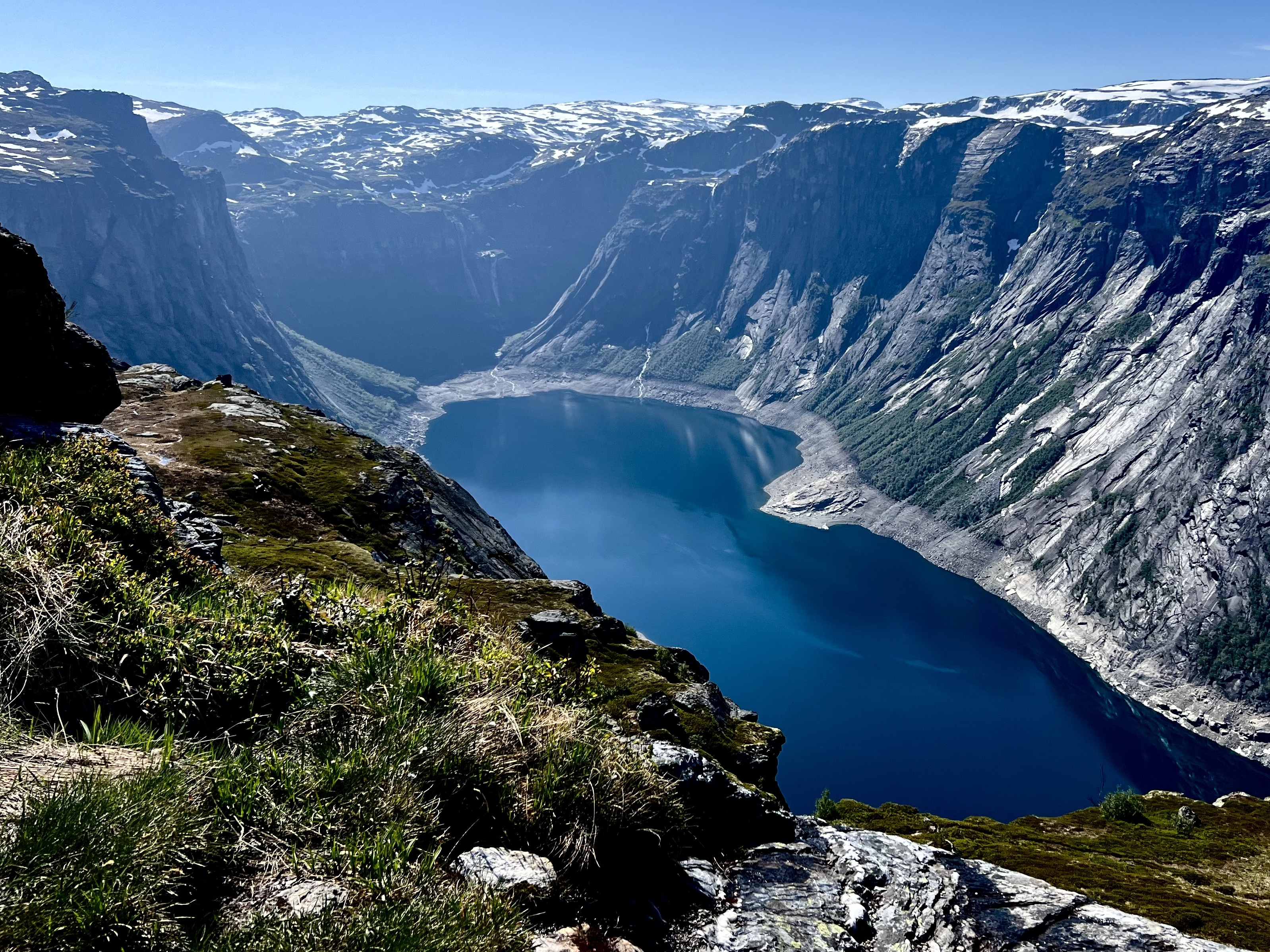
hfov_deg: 67.3
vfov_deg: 53.1
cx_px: 635
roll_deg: +1.4
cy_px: 476
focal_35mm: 26
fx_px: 954
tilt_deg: -12.6
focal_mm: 5.7
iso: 50
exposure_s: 1/5587
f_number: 1.5
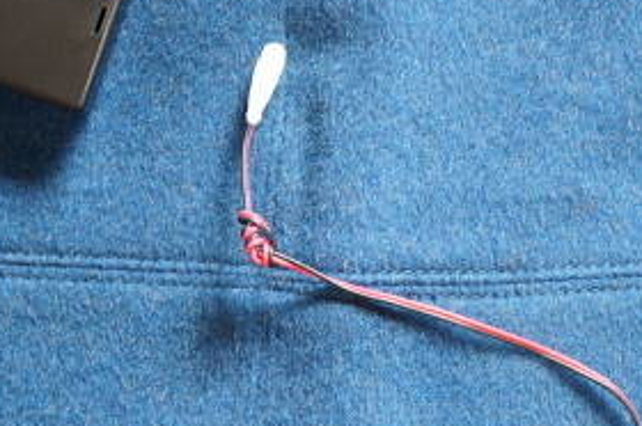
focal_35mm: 103
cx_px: 342
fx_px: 1835
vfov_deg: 13.1
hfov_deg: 19.8
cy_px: 31
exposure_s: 1/50
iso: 1600
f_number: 3.5
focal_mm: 30
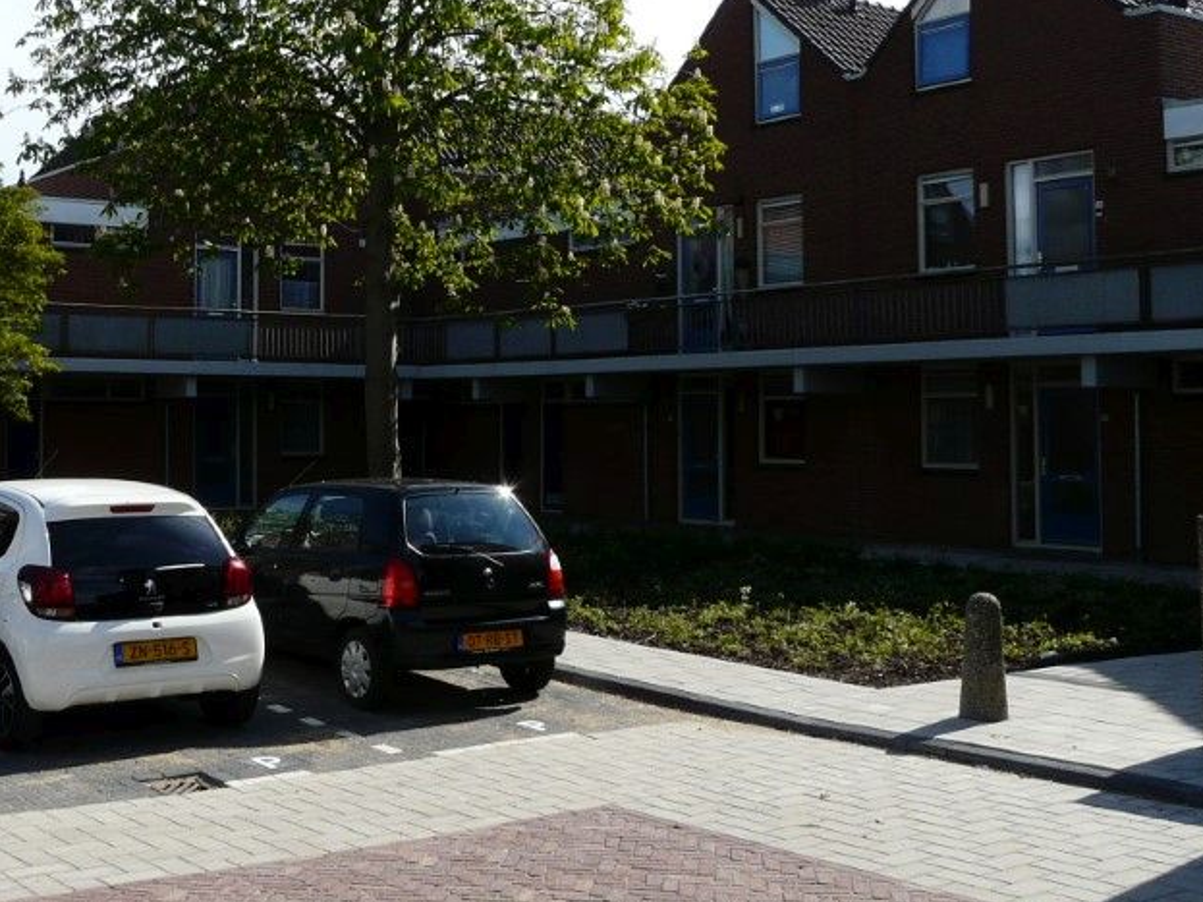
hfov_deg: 40.4
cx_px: 351
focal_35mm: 46
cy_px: 328
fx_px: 1598
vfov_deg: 31.3
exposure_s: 1/400
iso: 100
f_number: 5.6
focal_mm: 4.6
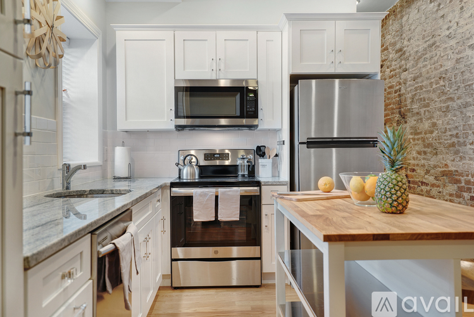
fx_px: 382
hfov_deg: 63.6
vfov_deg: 45.0
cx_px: 237
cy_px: 158
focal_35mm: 29
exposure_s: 1/30
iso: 320
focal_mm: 29
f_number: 4.5
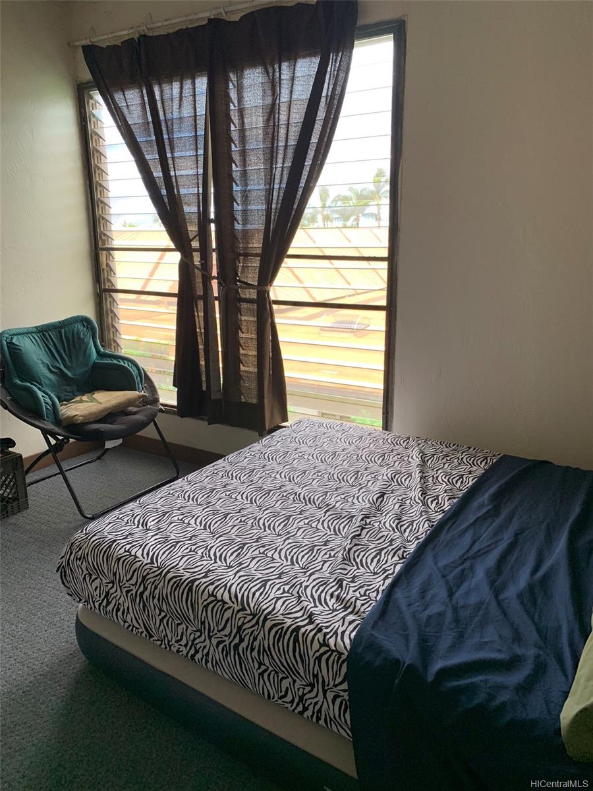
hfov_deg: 53.1
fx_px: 594
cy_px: 396
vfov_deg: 67.3
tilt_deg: -13.8
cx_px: 296
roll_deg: +0.7
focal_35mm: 26
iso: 100
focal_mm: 4.25
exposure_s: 1/119
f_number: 1.8
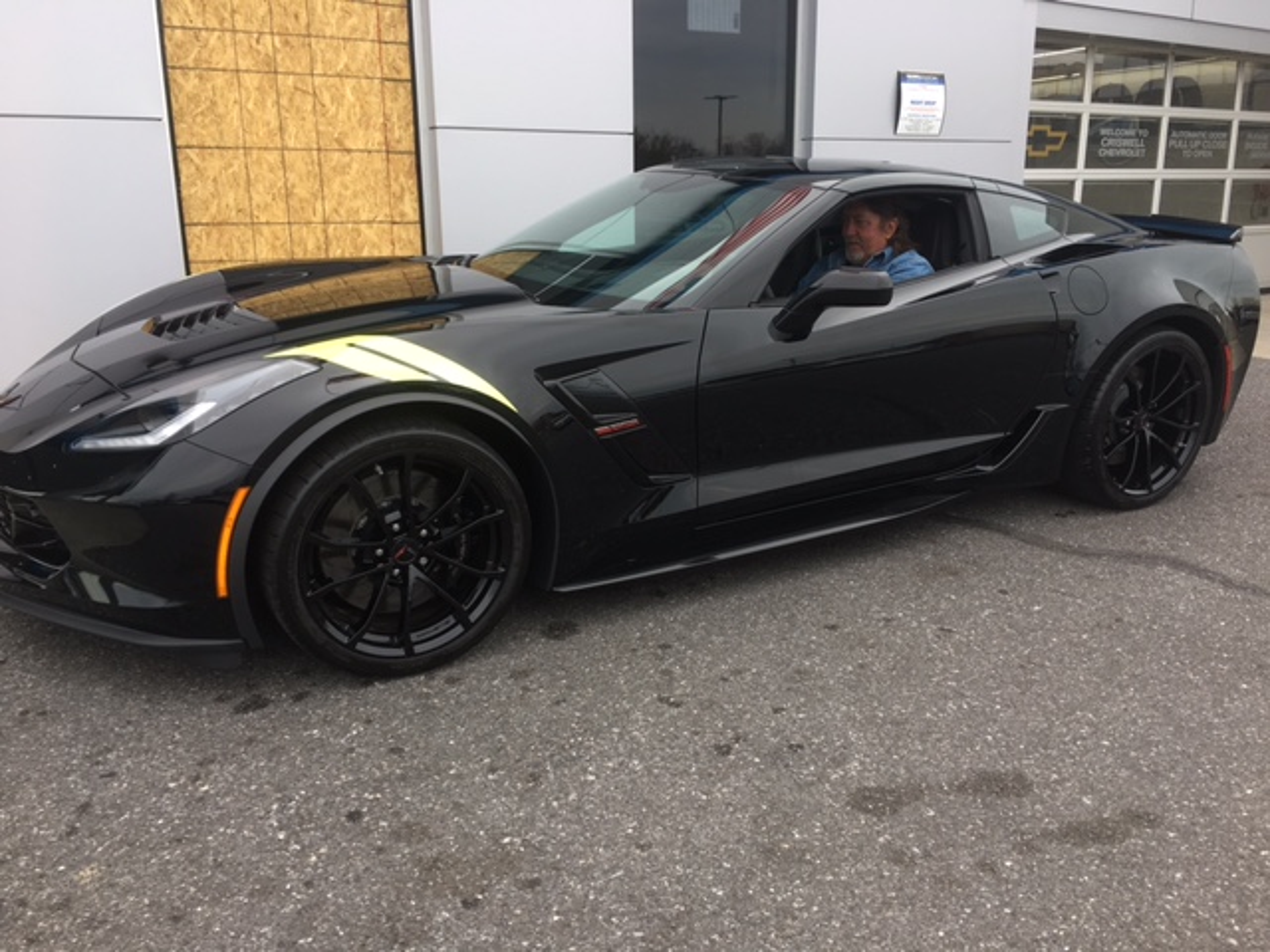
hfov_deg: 61.7
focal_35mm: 29
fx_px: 1064
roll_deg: +0.3
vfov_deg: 48.2
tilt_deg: -13.4
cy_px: 476
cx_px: 635
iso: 25
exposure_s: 1/178
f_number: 2.2
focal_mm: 4.15
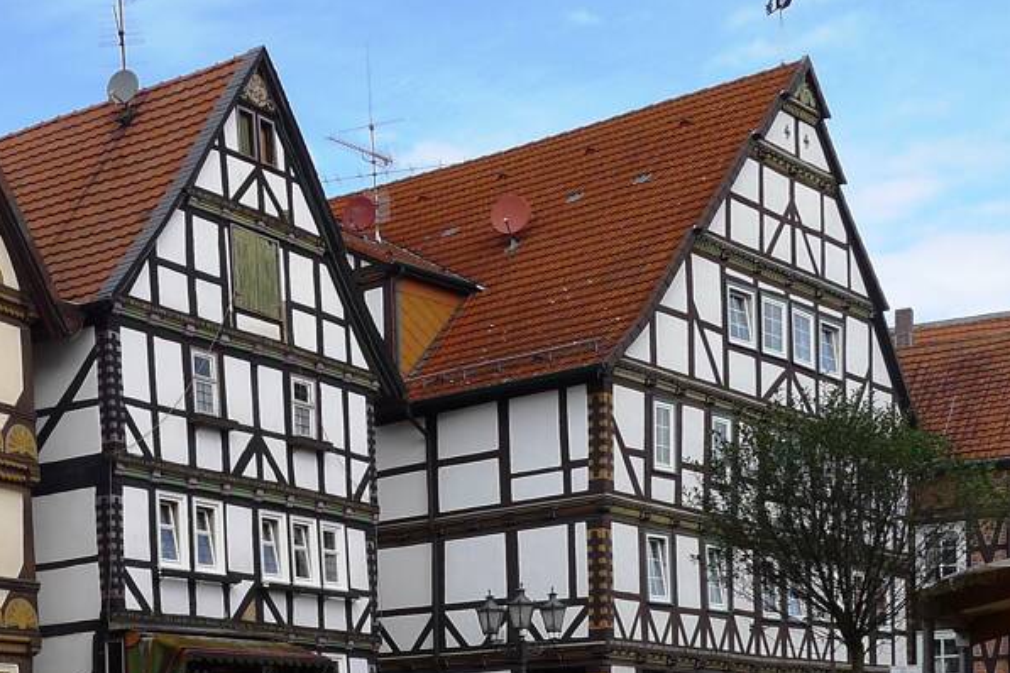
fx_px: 1515
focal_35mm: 54
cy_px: 291
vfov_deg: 25.0
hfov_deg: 34.2
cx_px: 44
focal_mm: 5.1
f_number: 4
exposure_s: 1/500
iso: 80
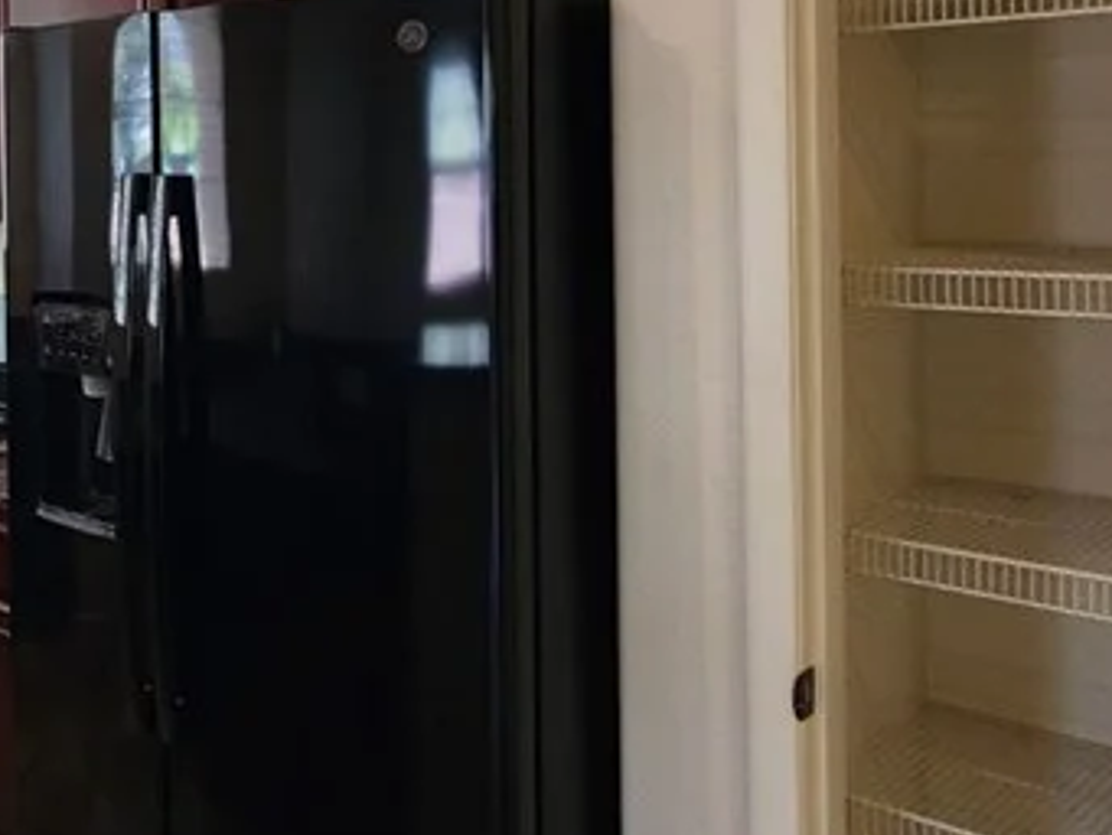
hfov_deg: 39.3
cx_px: -108
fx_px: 1253
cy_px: 205
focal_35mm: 39
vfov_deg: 36.0
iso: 125
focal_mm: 2.2
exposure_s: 1/60
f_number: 2.2
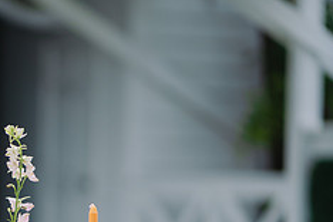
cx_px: -77
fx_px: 1952
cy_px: 273
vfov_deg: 6.5
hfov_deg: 9.6
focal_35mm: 211
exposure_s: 1/250
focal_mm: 85
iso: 80
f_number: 1.8
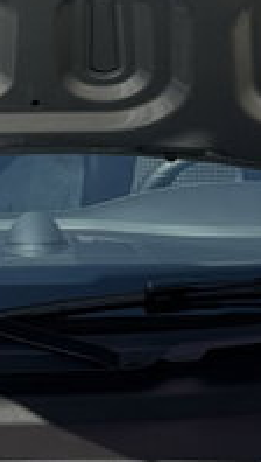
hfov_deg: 9.0
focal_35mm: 135
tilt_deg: -22.4
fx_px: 1654
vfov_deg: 15.9
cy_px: 306
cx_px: 30
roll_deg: -0.6
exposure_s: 1/2660
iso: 80
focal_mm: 6.86
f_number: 1.78
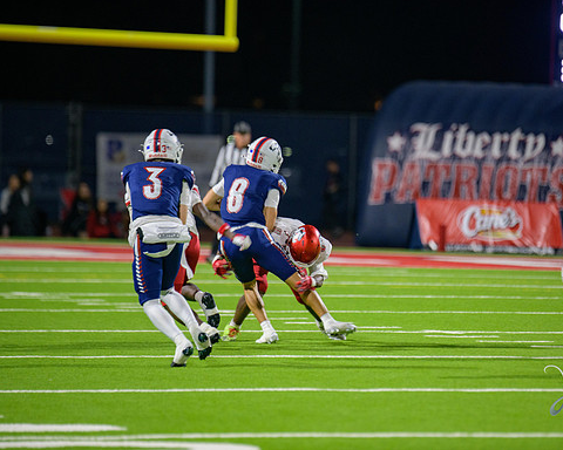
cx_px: 330
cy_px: 224
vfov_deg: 4.6
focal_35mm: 340
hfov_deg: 5.7
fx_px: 5665
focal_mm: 300
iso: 2000
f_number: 2.8
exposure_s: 1/250
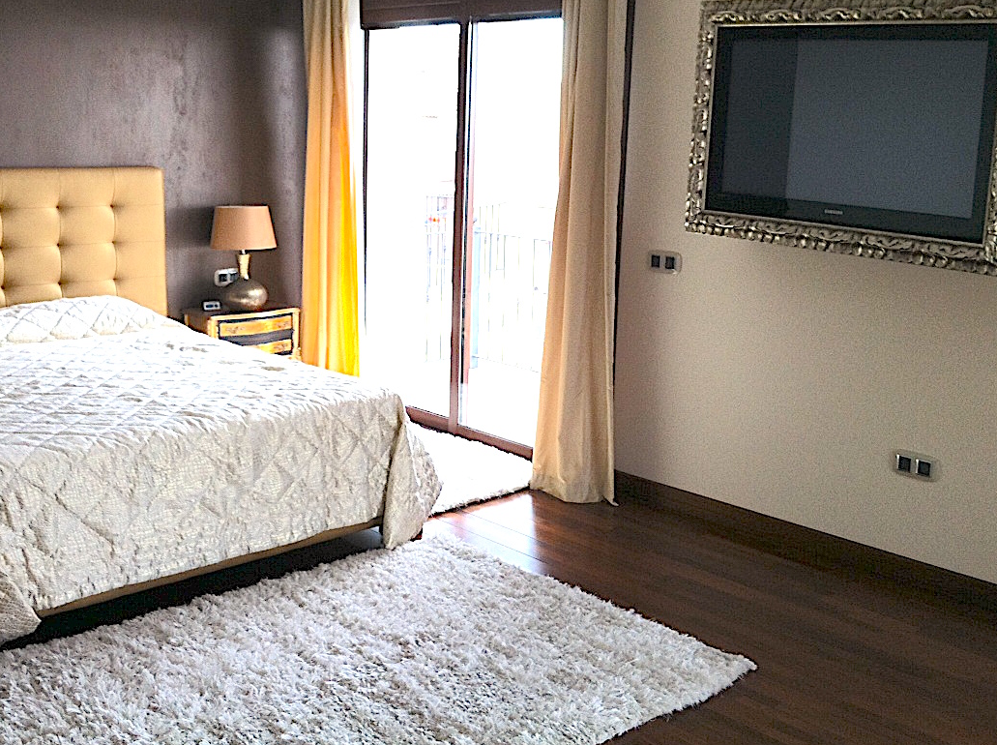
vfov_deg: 32.7
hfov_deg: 42.7
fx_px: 1265
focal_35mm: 44
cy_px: 320
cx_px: 377
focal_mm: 3.85
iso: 80
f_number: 2.8
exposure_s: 1/120
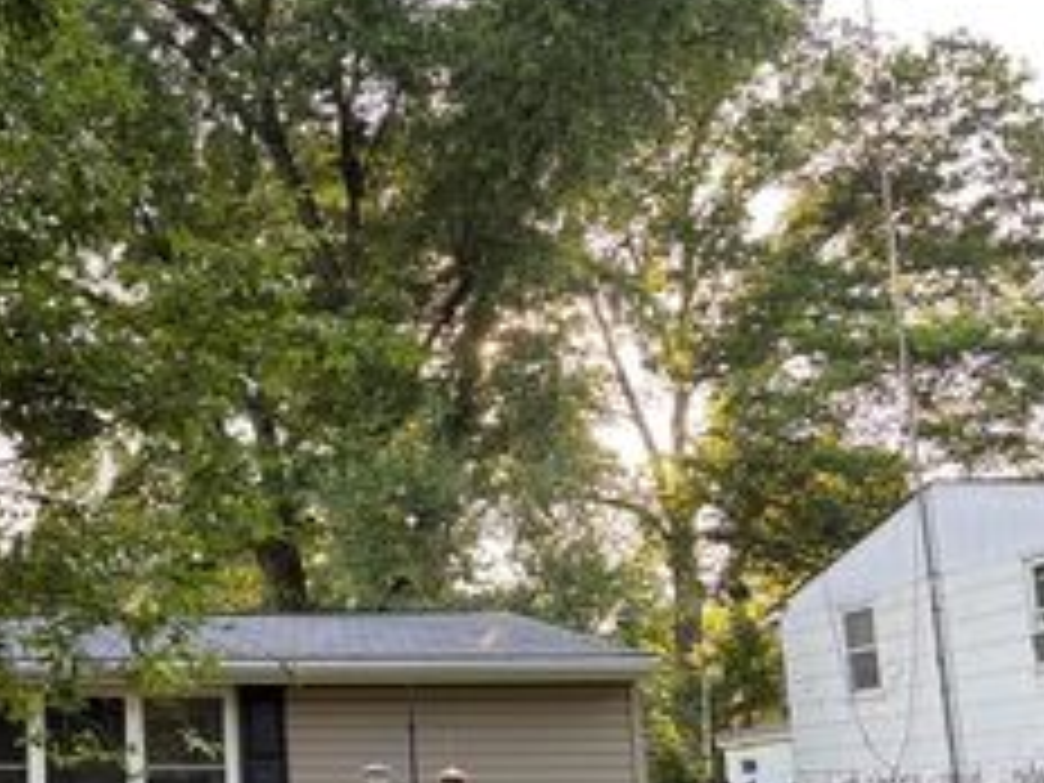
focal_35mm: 56
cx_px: -54
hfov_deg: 31.2
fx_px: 1689
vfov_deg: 26.0
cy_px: 488
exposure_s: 1/186
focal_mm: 5.96
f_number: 1.6
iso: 64
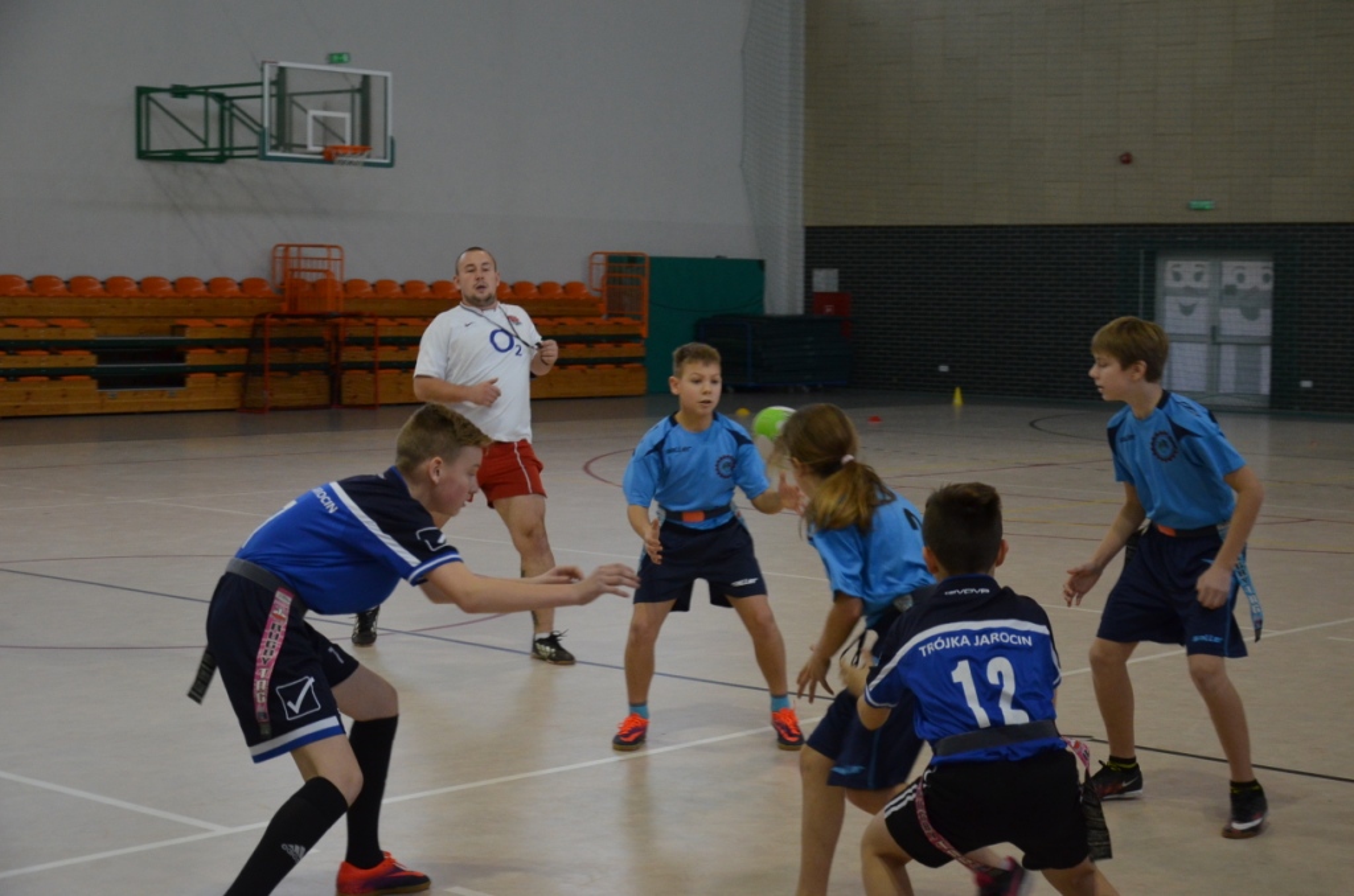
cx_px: 677
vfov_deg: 21.5
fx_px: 2364
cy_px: 448
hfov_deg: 32.0
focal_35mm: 63
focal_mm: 42
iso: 1600
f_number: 4.8
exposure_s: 1/200
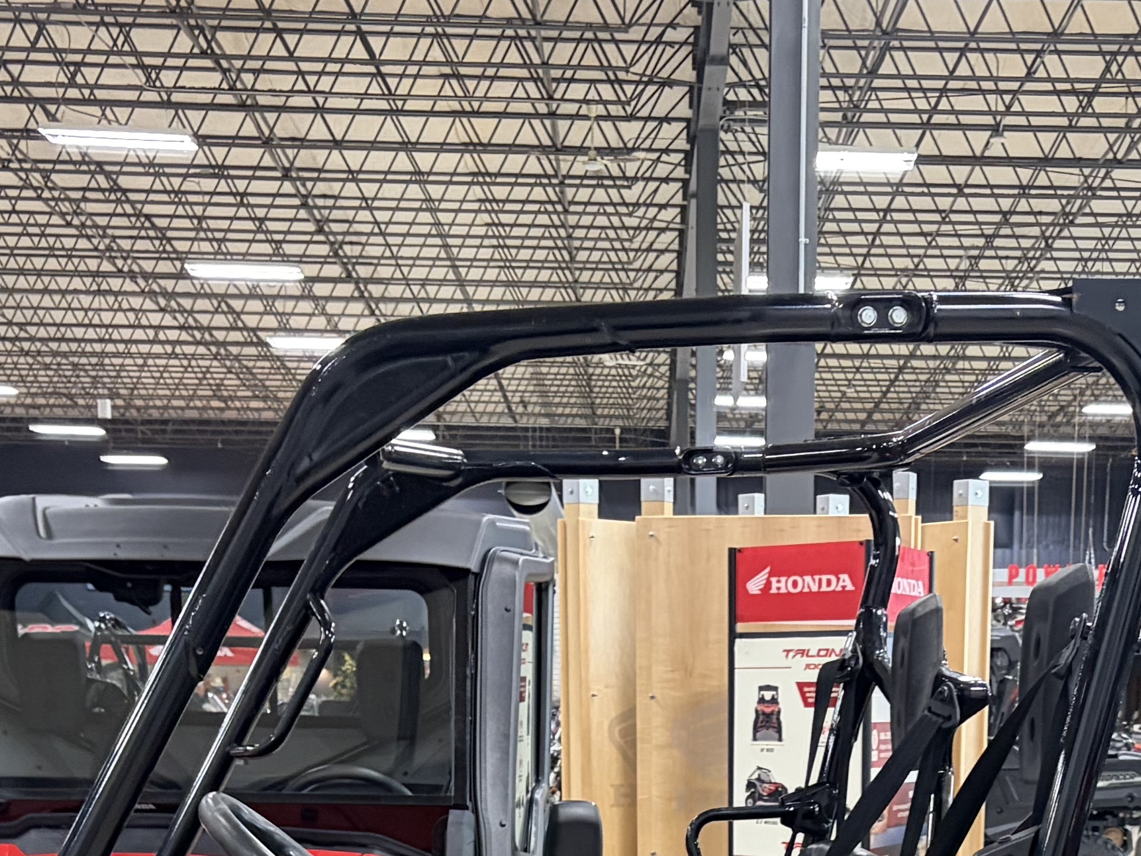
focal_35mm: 75
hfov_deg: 25.8
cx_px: 765
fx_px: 2472
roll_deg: +0.2
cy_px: 1213
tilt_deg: -12.5
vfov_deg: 17.9
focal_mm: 5.96
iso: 250
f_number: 1.6
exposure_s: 1/60
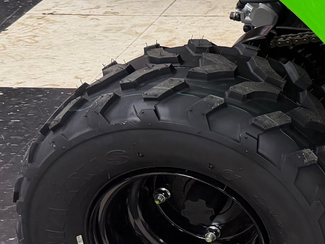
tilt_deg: -23.1
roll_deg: +1.4
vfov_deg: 15.0
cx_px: 583
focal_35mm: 96
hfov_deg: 16.9
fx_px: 902
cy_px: -36
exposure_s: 1/120
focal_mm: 6.76
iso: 200
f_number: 1.78
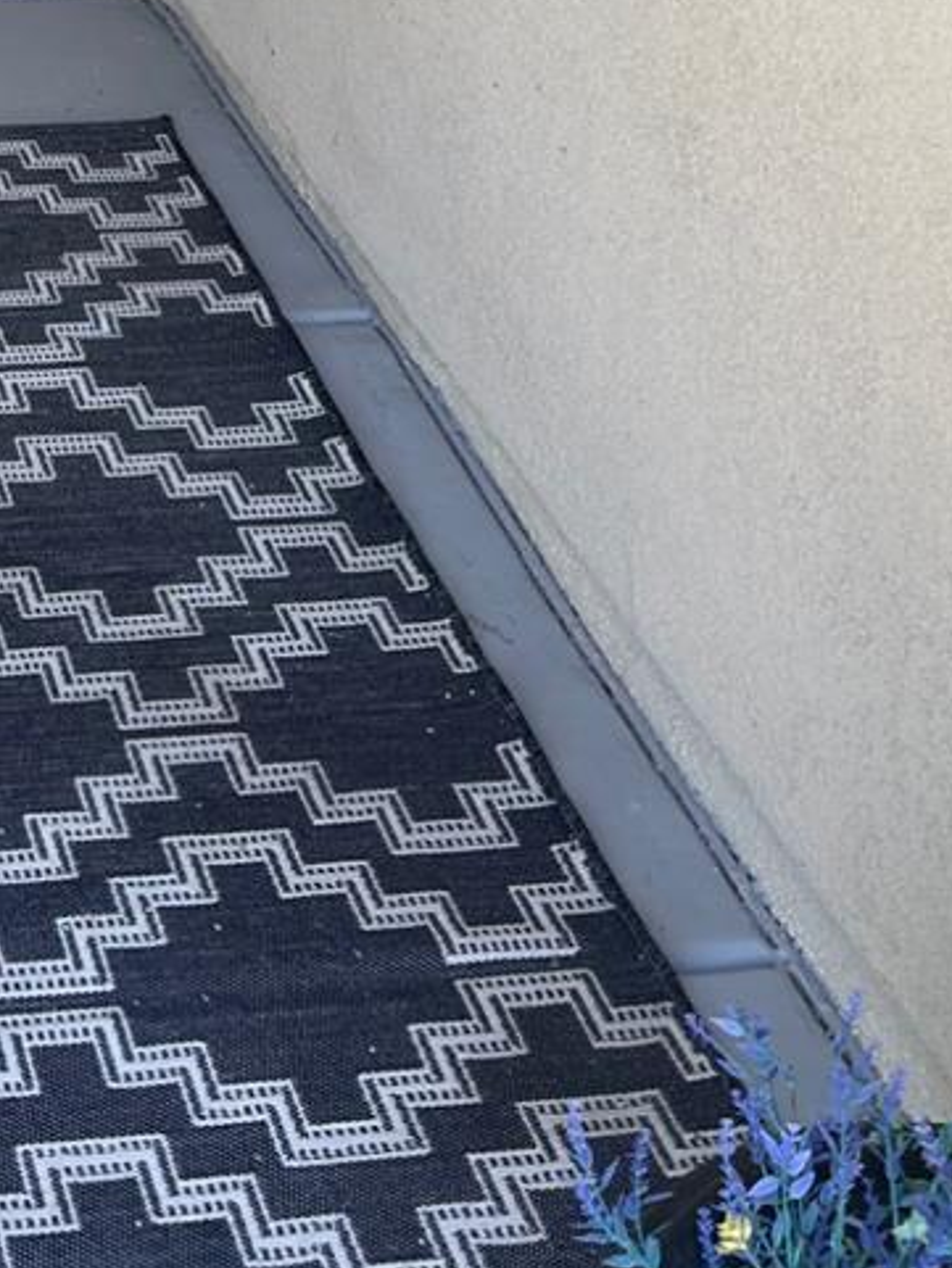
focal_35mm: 78
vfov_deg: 22.5
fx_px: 2859
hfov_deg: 17.9
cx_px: -207
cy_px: -361
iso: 40
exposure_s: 1/121
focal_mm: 5.1
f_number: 1.6
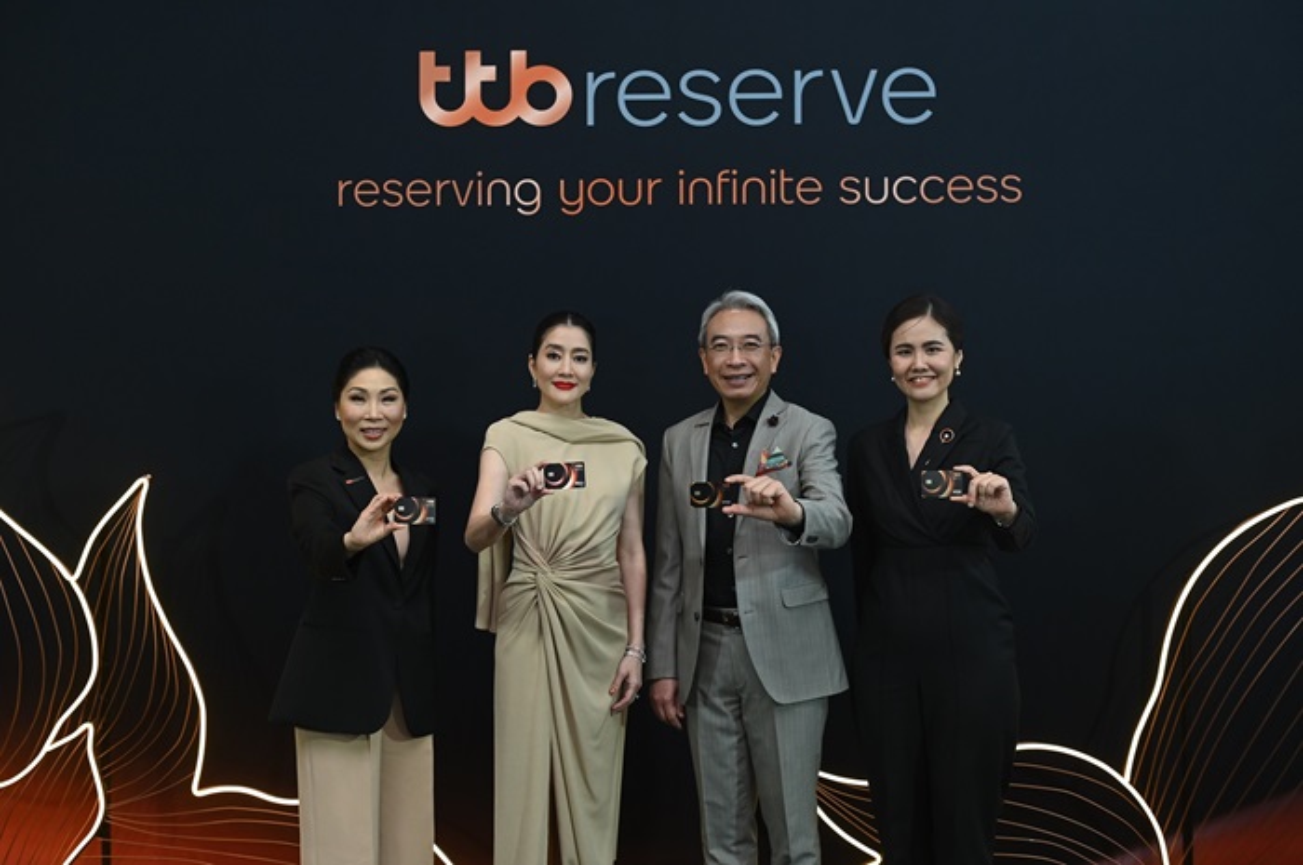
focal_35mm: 44
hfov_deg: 44.5
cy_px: 432
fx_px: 1591
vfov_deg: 30.4
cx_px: 652
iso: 1600
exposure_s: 1/200
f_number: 4
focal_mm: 44
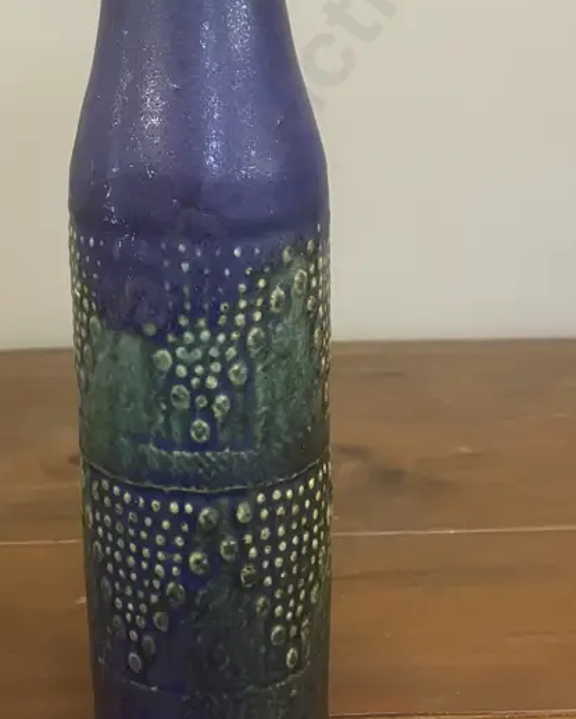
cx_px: 217
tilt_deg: -11.3
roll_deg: +1.1
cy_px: 207
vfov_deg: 34.2
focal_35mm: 54
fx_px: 1150
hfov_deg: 28.0
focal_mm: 3.99
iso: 320
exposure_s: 1/50
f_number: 1.8
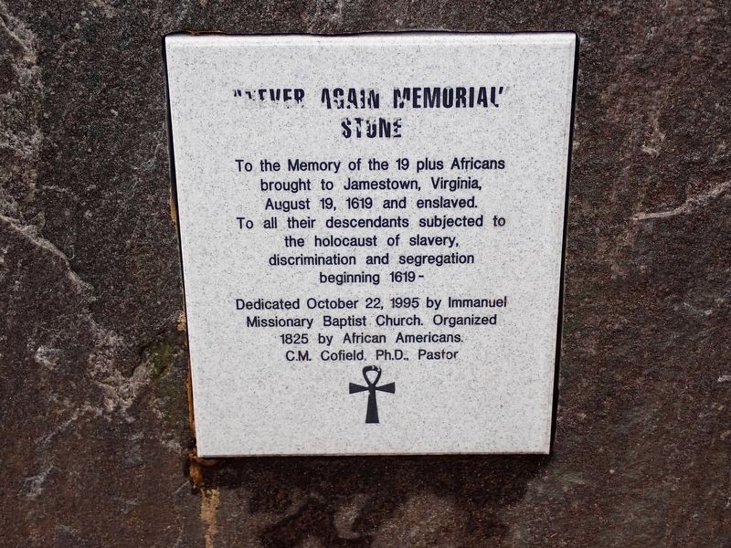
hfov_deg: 29.0
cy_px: 274
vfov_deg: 21.9
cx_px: 366
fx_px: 1415
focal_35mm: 67
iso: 125
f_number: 3.8
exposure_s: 1/125
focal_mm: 11.88
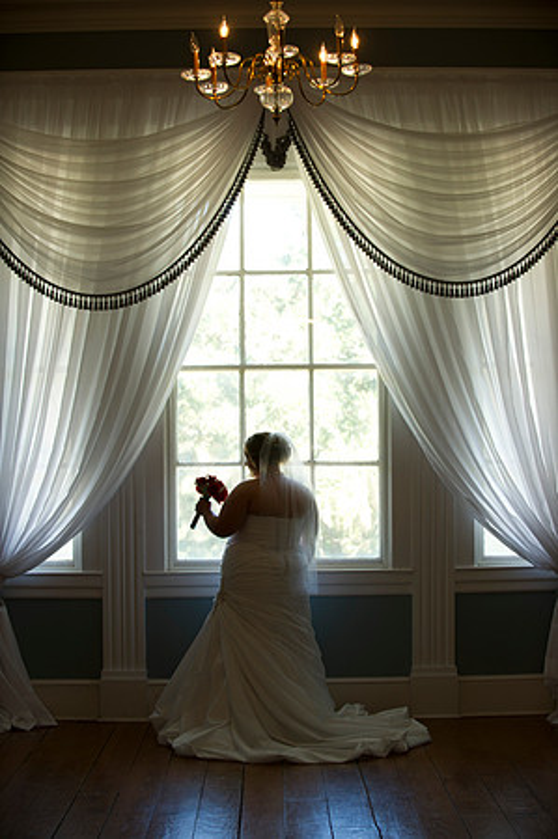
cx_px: 279
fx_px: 1748
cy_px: 420
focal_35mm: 75
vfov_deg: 27.0
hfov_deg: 18.1
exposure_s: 1/80
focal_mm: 75
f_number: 3.2
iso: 400
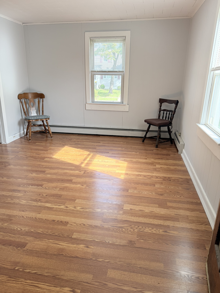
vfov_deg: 71.6
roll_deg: -1.1
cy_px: 146
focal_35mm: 24
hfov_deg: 56.8
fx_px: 203
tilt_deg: -18.5
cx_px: 110
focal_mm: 6.76
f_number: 1.78
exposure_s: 1/196
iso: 100
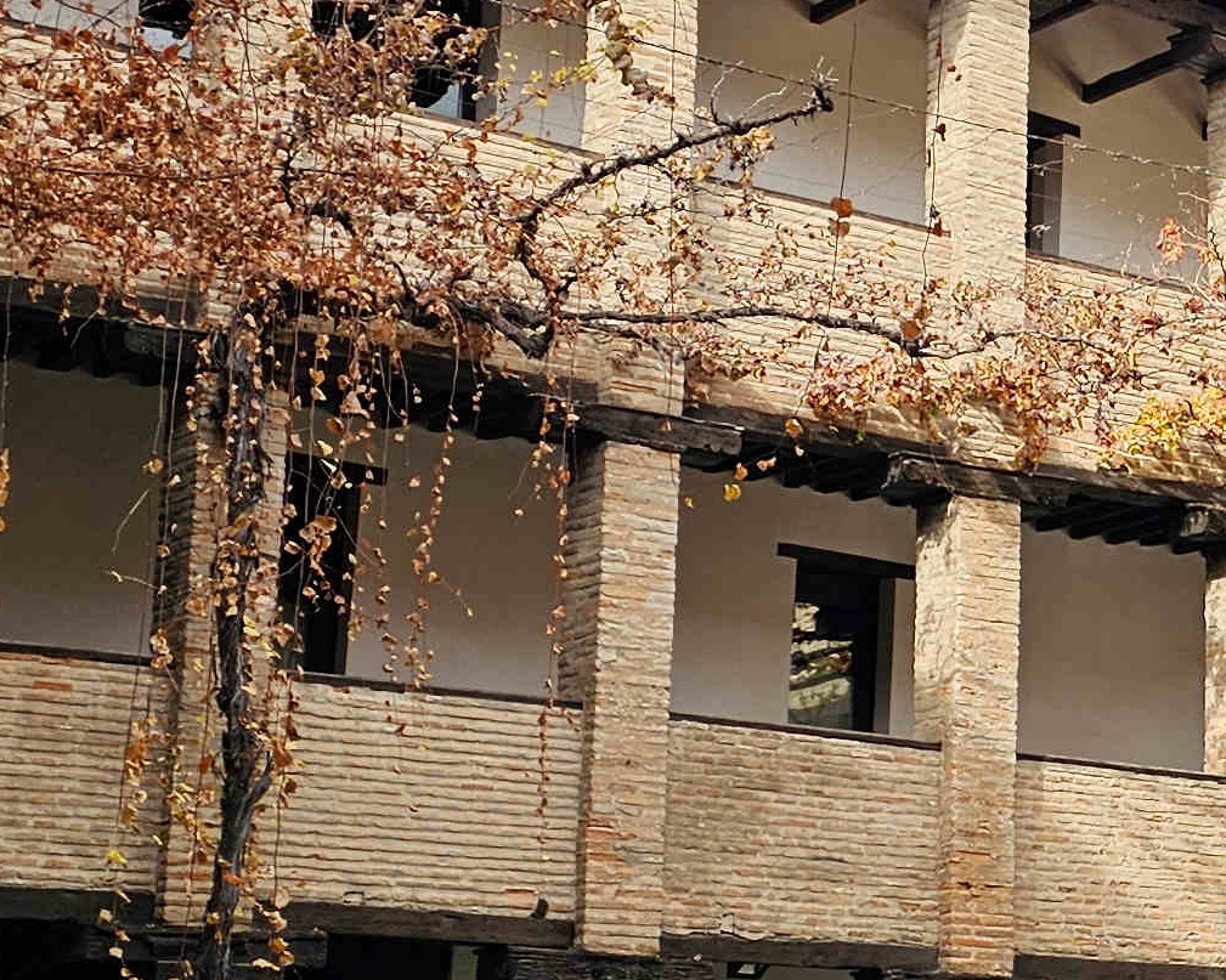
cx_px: 1295
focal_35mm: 89
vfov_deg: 17.2
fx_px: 3229
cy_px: 618
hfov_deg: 20.6
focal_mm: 6.3
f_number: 1.7
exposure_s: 1/224
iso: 10
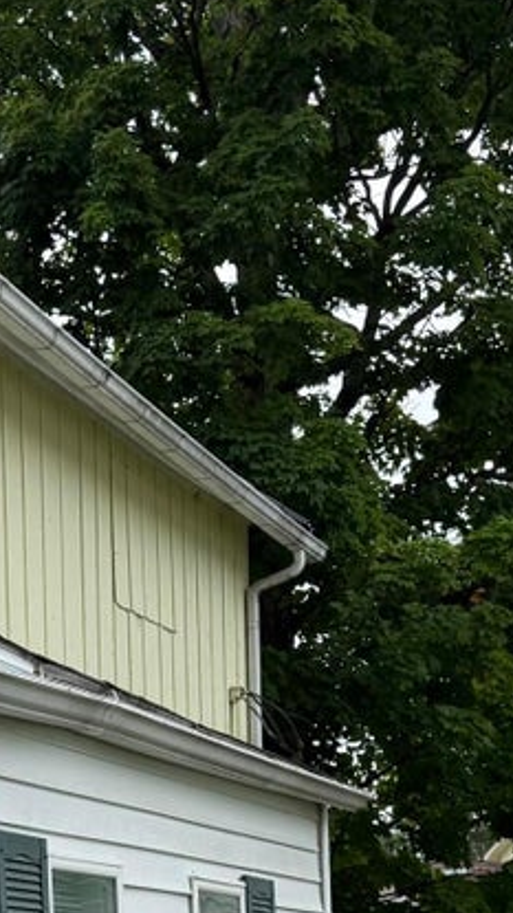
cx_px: -190
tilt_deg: +3.4
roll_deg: +0.5
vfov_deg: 23.7
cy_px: 920
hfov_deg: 13.4
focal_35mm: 86
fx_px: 2083
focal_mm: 6.76
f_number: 1.78
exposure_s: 1/2299
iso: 100
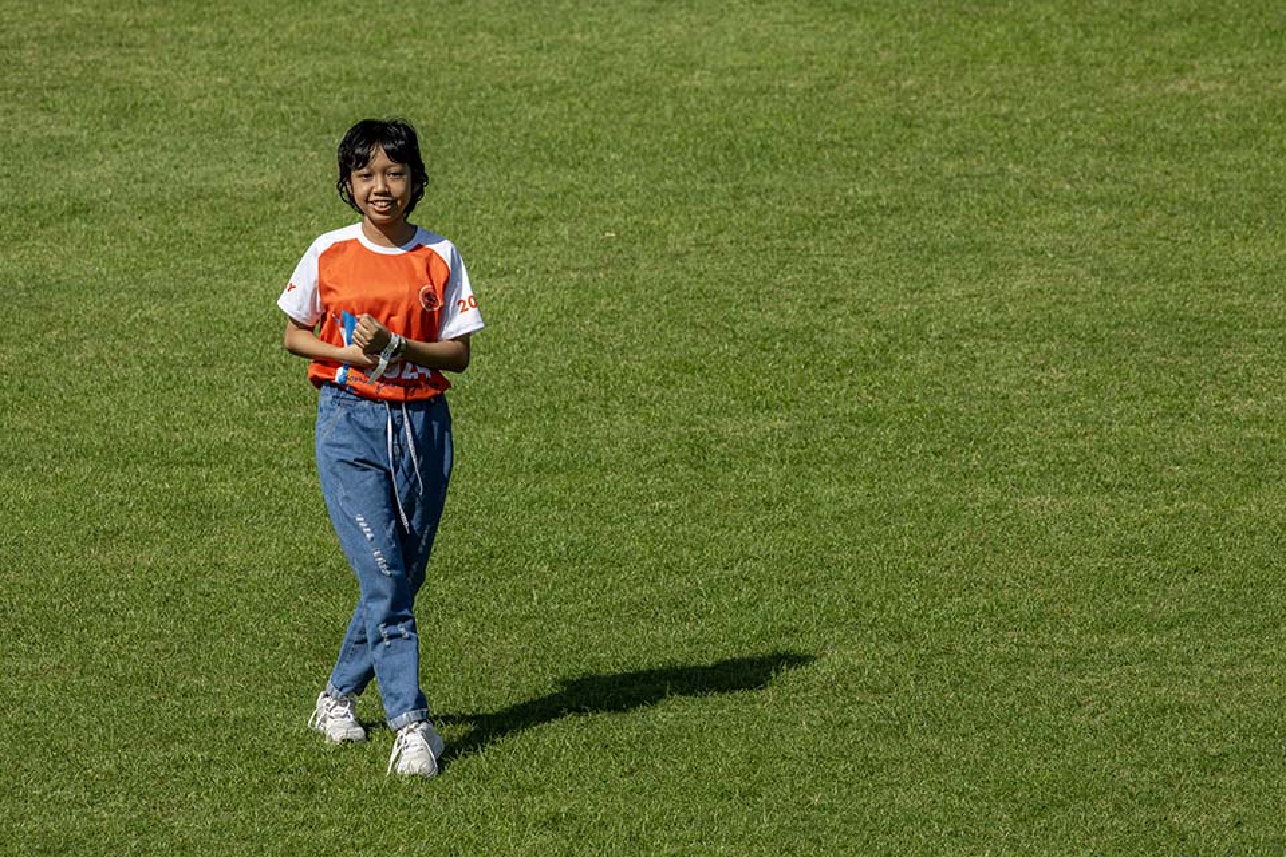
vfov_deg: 3.4
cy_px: 428
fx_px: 14288
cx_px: 643
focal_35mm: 400
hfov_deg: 5.2
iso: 200
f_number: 8
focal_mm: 400
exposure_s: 1/500
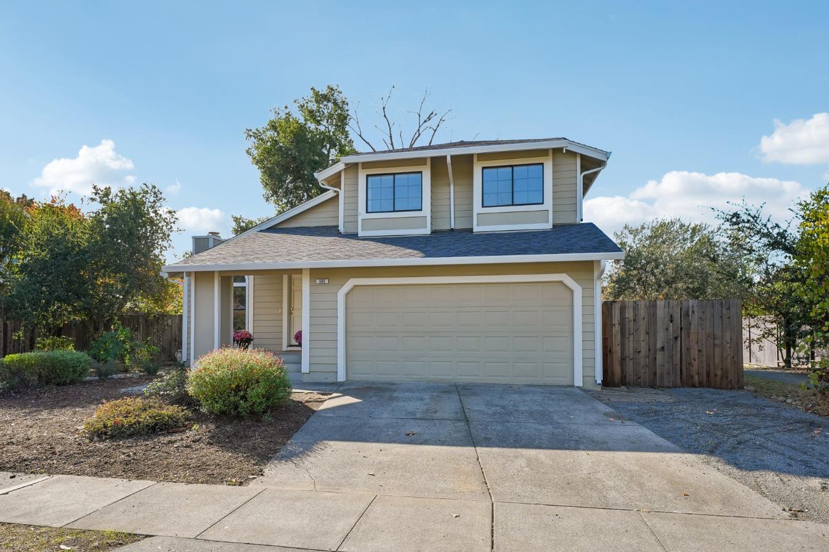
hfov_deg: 80.3
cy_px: 290
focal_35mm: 21
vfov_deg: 58.7
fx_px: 491
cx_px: 401
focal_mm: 19.3
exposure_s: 1/400
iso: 500
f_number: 8
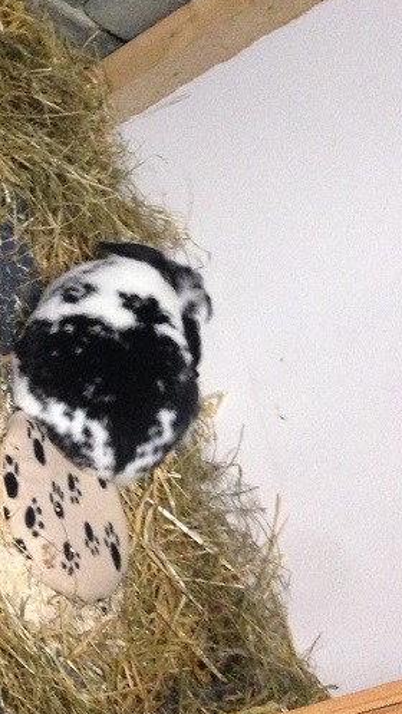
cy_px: 247
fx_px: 1403
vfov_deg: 28.4
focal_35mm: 74
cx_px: -172
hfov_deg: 15.3
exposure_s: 1/15
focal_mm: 4.12
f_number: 2.4
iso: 500
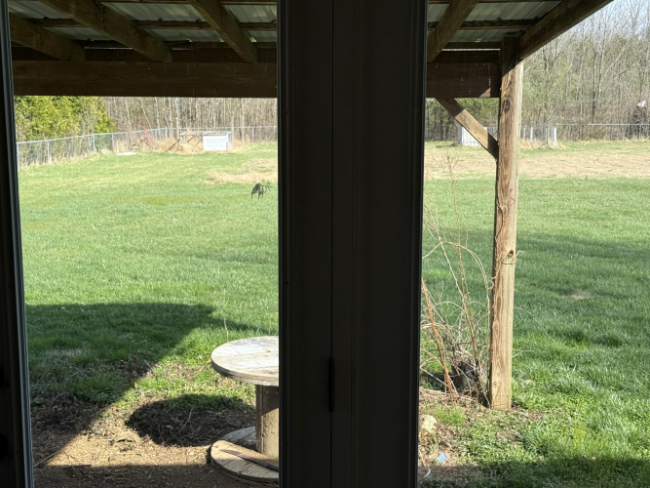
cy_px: 244
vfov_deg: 30.3
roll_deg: +0.0
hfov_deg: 39.7
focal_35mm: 48
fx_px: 901
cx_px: 325
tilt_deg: -9.1
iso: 64
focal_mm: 6.76
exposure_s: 1/1222
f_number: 1.78
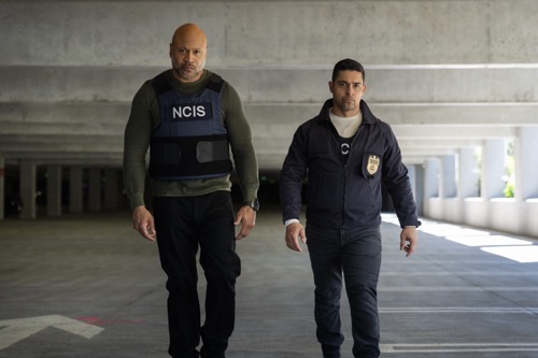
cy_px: 179
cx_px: 269
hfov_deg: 28.9
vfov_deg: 19.4
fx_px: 1046
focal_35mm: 70
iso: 1600
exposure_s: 1/800
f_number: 3.5
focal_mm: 70
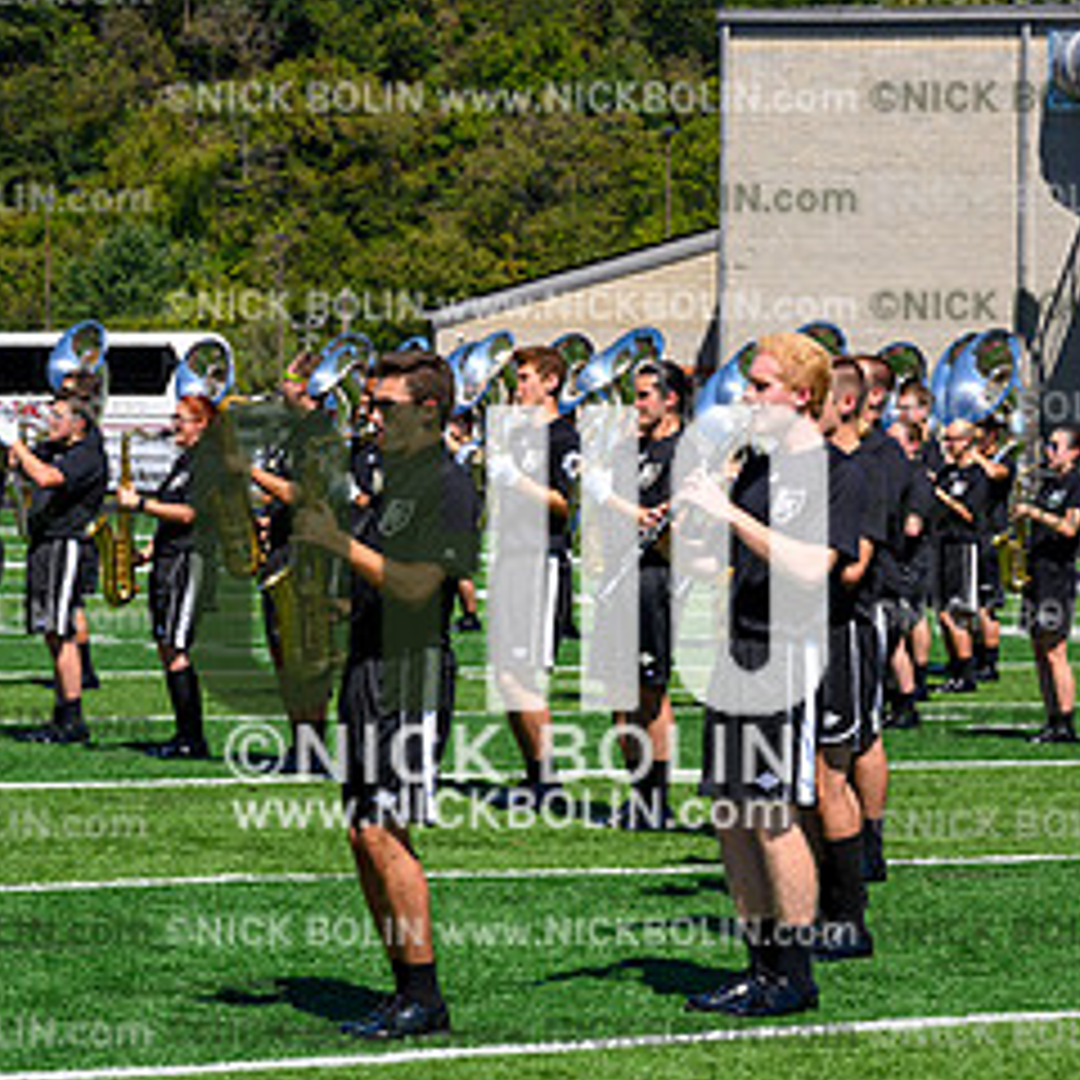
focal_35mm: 144
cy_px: 619
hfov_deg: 12.1
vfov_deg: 12.1
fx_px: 5083
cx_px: 508
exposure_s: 1/640
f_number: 8
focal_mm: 70
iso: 160
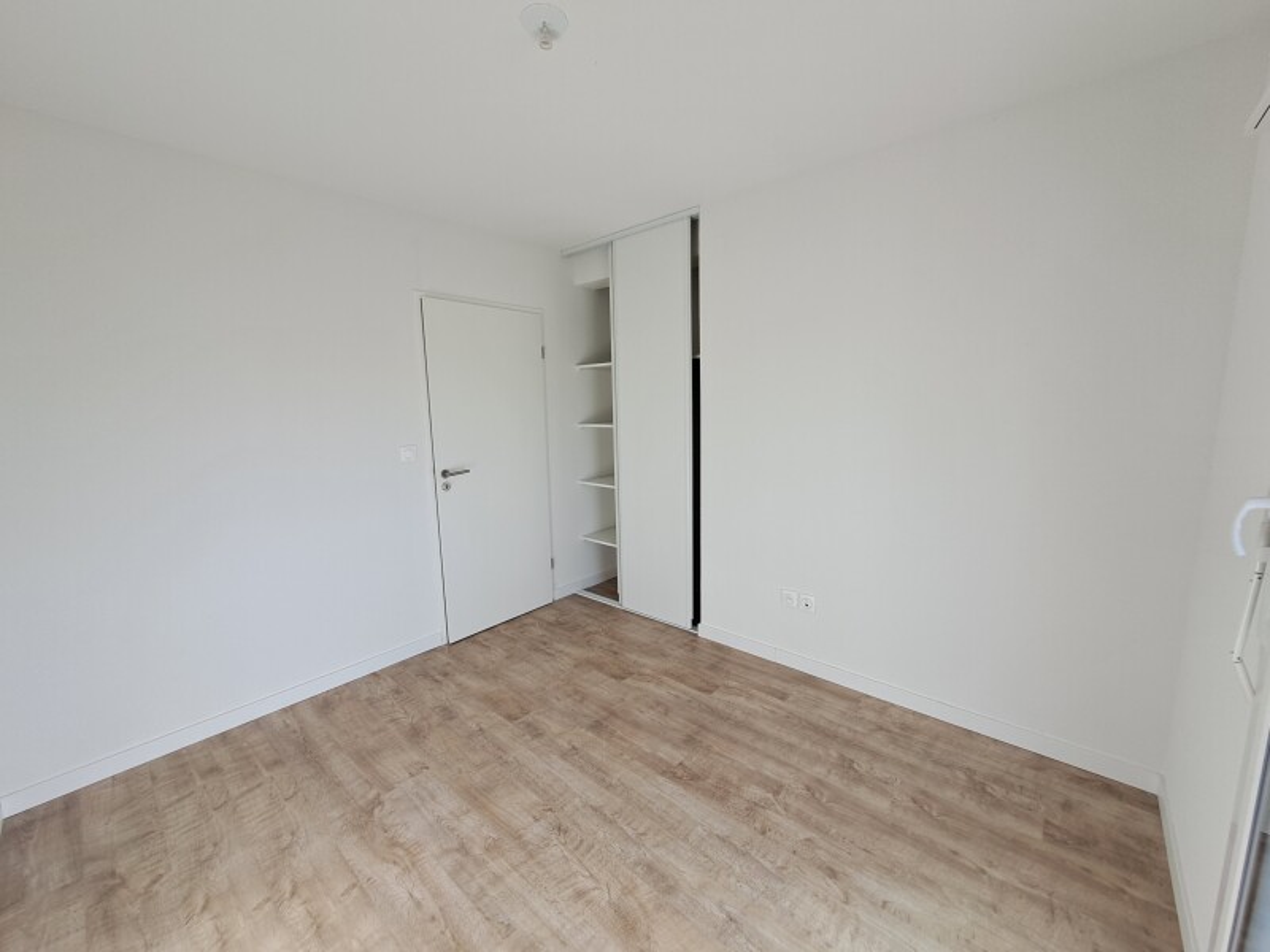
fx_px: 477
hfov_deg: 106.2
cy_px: 476
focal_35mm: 13
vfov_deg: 89.9
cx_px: 635
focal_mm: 1.42
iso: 40
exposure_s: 1/143
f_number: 2.2
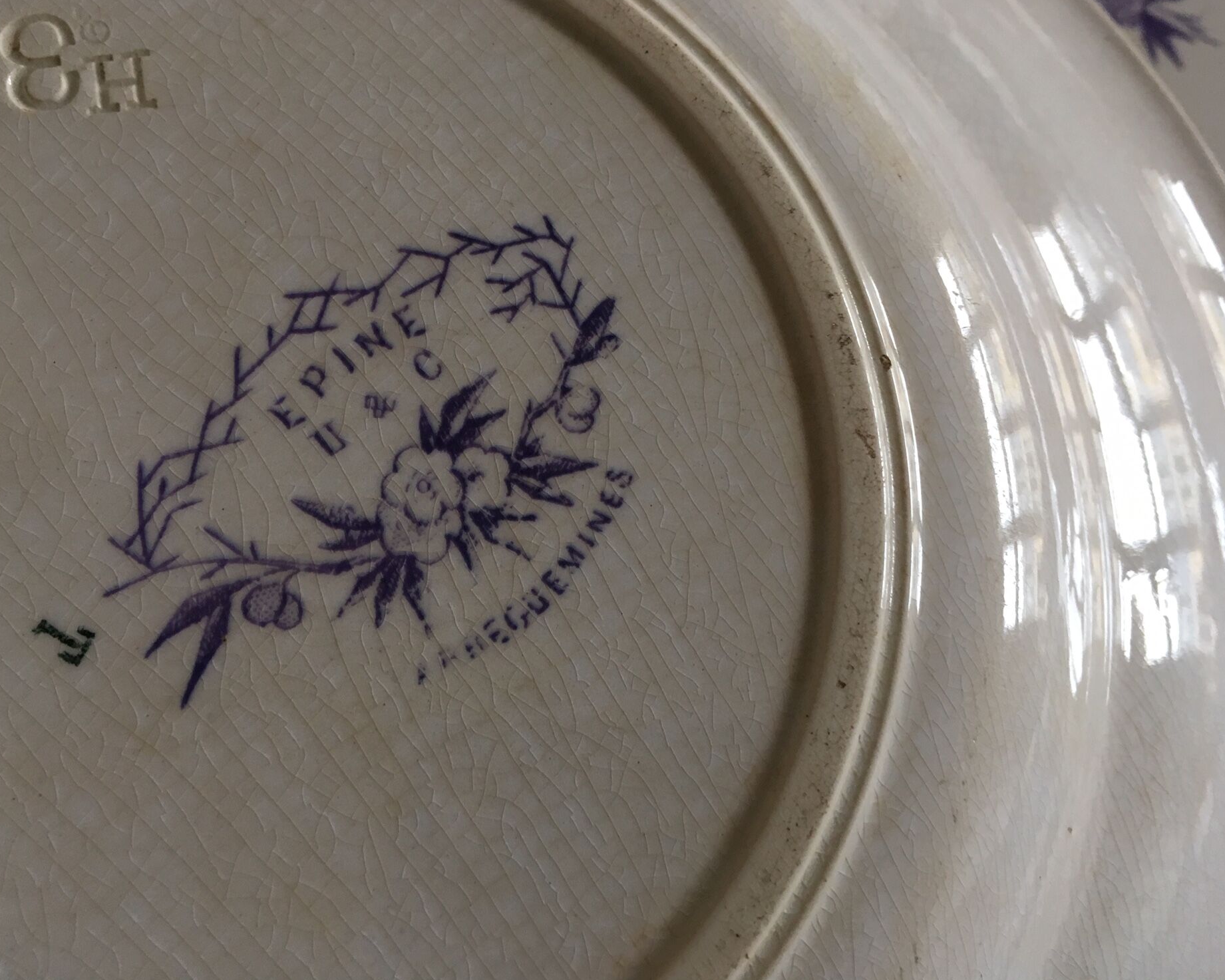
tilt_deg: -75.4
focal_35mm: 31
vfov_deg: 47.1
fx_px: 1124
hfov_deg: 57.1
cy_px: 479
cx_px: 559
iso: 125
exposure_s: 1/33
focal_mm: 4.15
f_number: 2.2
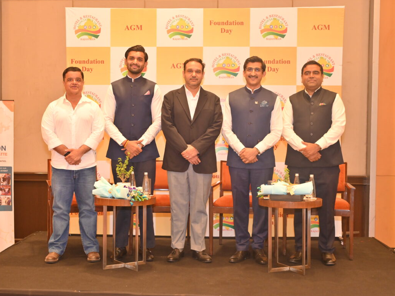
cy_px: 148
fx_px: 571
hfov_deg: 38.2
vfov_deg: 29.1
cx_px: 182
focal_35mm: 50
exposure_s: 1/125
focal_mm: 46
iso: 2500
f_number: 4
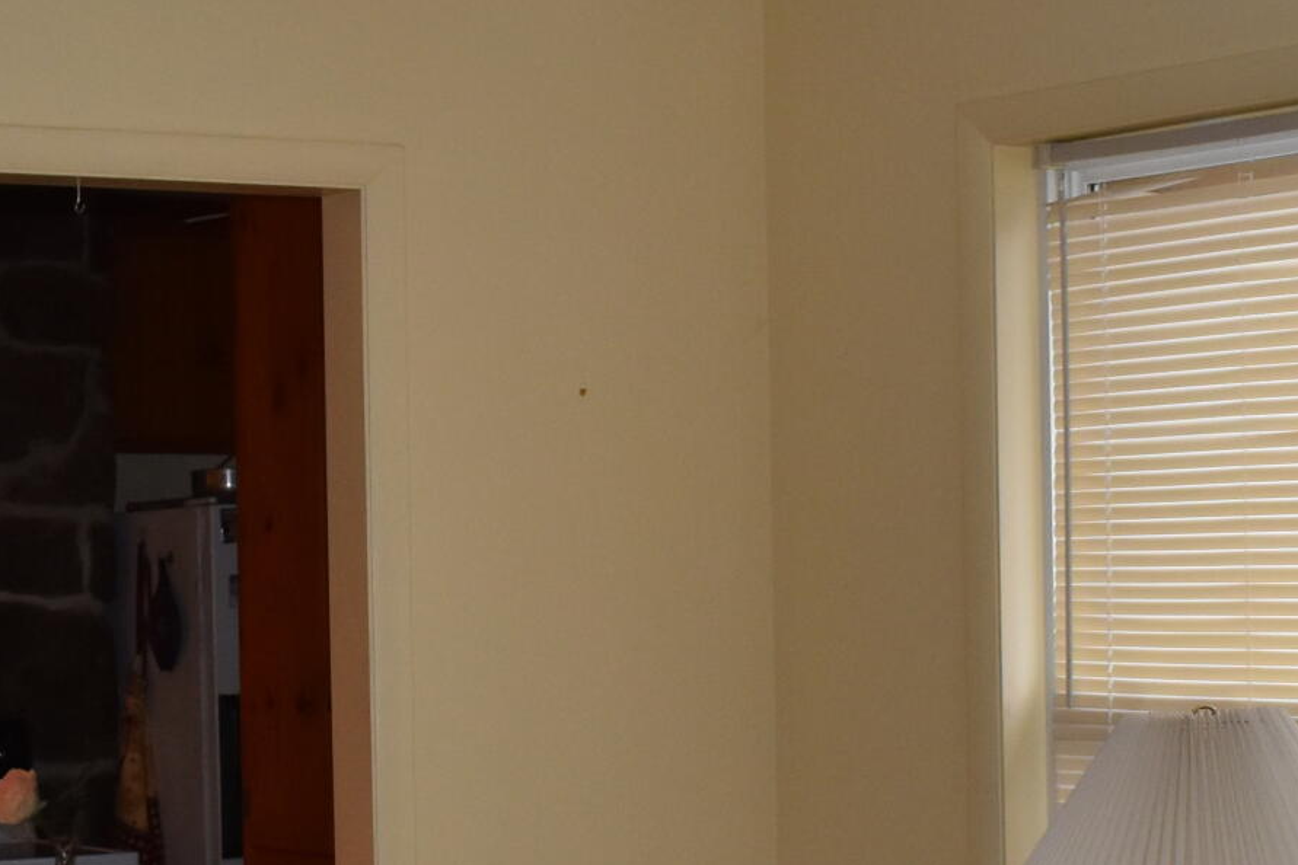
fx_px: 3641
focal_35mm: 101
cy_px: 663
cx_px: 621
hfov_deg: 20.2
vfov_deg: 13.5
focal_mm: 20
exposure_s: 1/200
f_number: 4.5
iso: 800
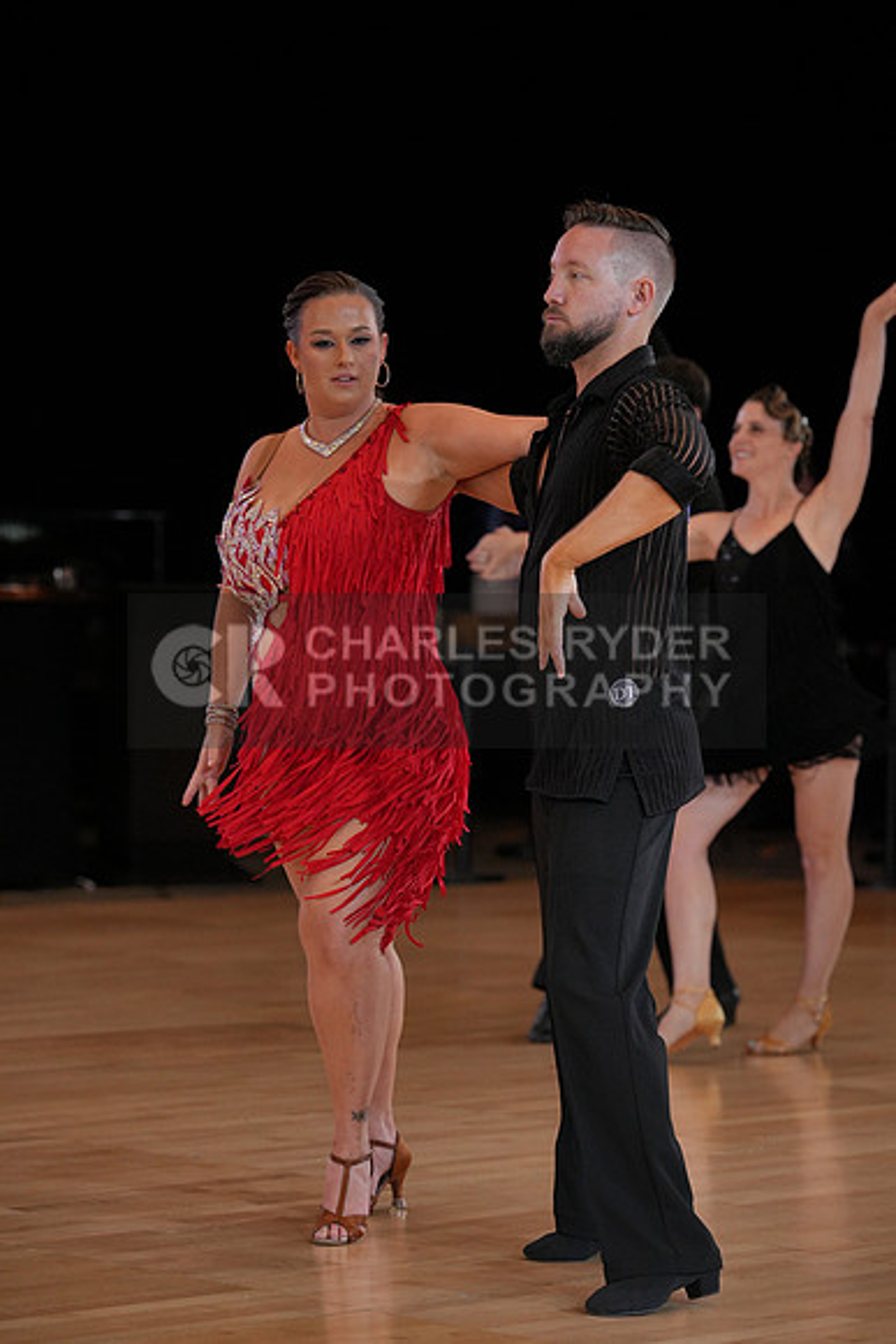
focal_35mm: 123
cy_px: 672
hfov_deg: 11.2
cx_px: 448
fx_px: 4589
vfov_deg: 16.6
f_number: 4
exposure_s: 1/500
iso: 1600
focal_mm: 123
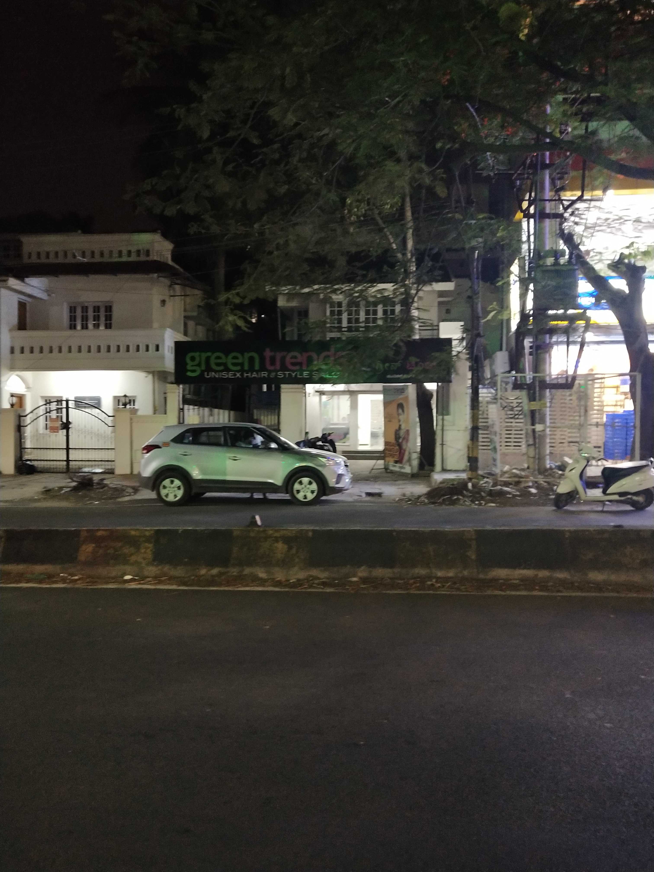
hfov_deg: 46.8
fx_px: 756
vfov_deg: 60.0
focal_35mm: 30
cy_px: 436
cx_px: 327
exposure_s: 1/16.7
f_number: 1.8
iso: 895
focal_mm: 3.95
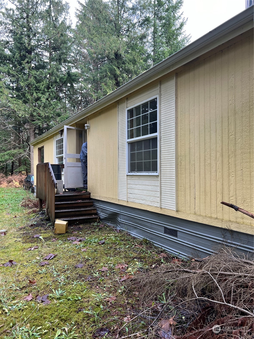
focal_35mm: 26
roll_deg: +0.0
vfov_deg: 67.3
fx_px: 254
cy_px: 170
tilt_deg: +2.4
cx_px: 127
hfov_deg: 53.1
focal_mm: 5.7
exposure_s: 1/121
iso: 64
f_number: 1.5
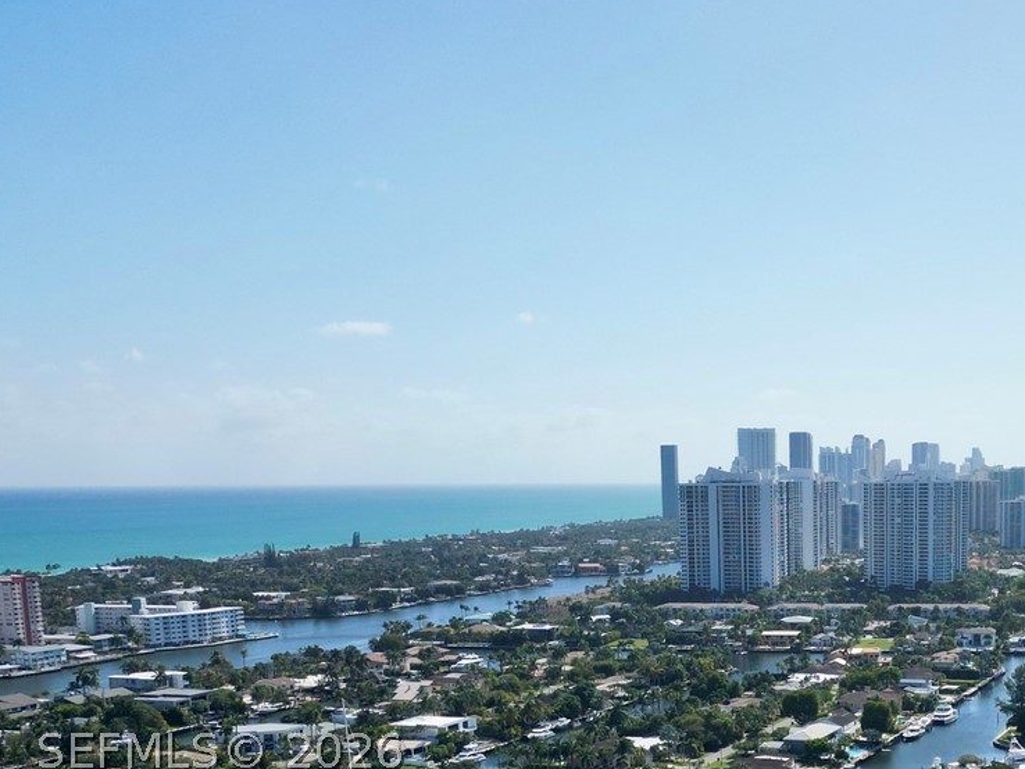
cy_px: 751
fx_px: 1540
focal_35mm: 52
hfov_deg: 35.5
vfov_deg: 26.7
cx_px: 829
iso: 140
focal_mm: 6.72
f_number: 1.7
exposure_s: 1/5000
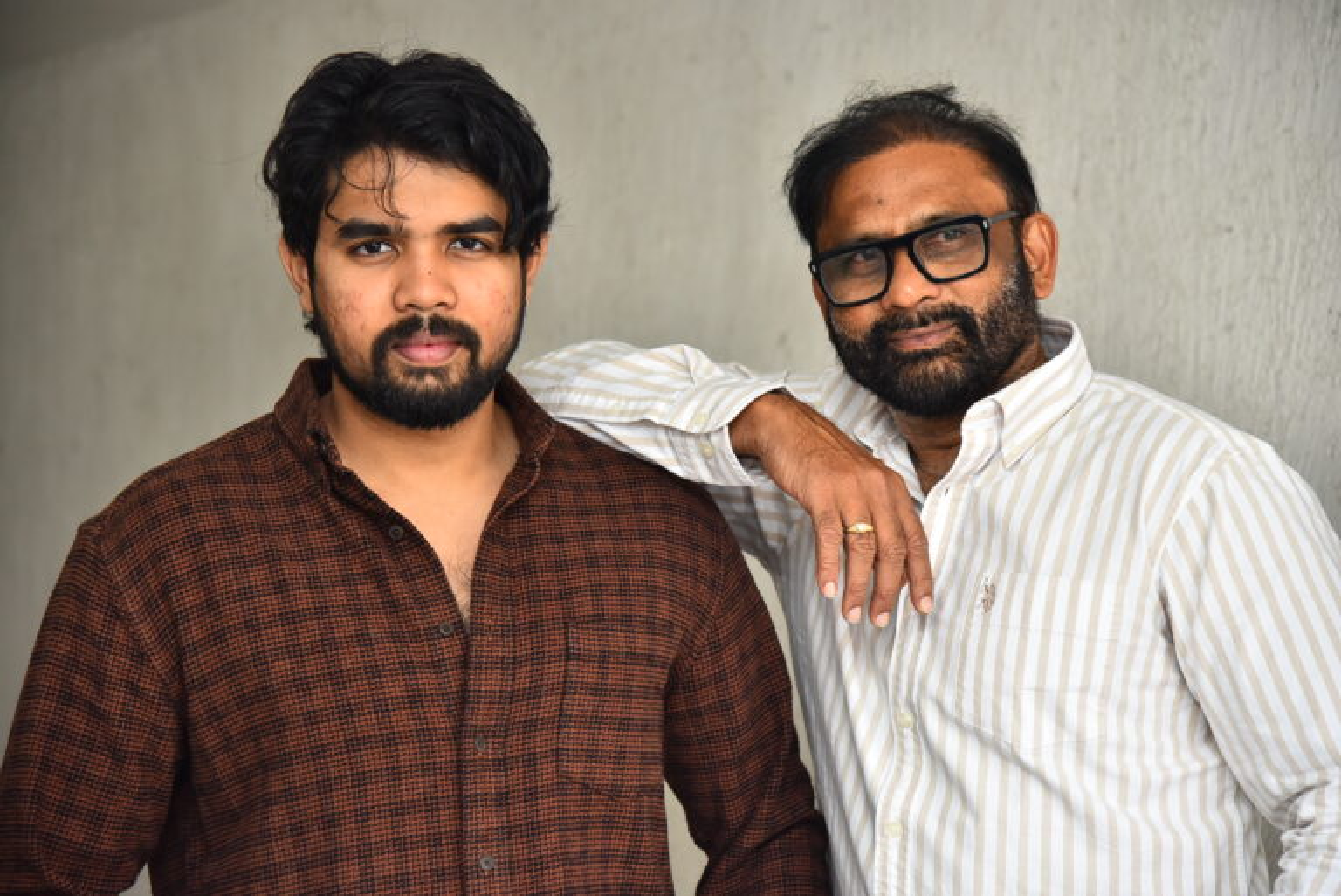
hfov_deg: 20.4
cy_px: 448
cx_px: 670
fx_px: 3727
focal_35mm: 100
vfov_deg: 13.7
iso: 1000
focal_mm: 100
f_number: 4
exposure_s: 1/160
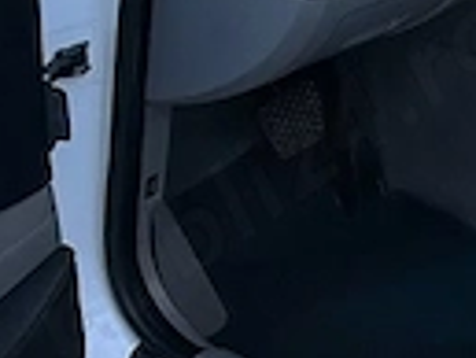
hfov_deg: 16.1
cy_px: 199
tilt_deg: -32.0
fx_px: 1665
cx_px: 421
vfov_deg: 12.3
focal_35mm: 121
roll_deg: -2.1
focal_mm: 5.7
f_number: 1.5
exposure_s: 1/40
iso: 640
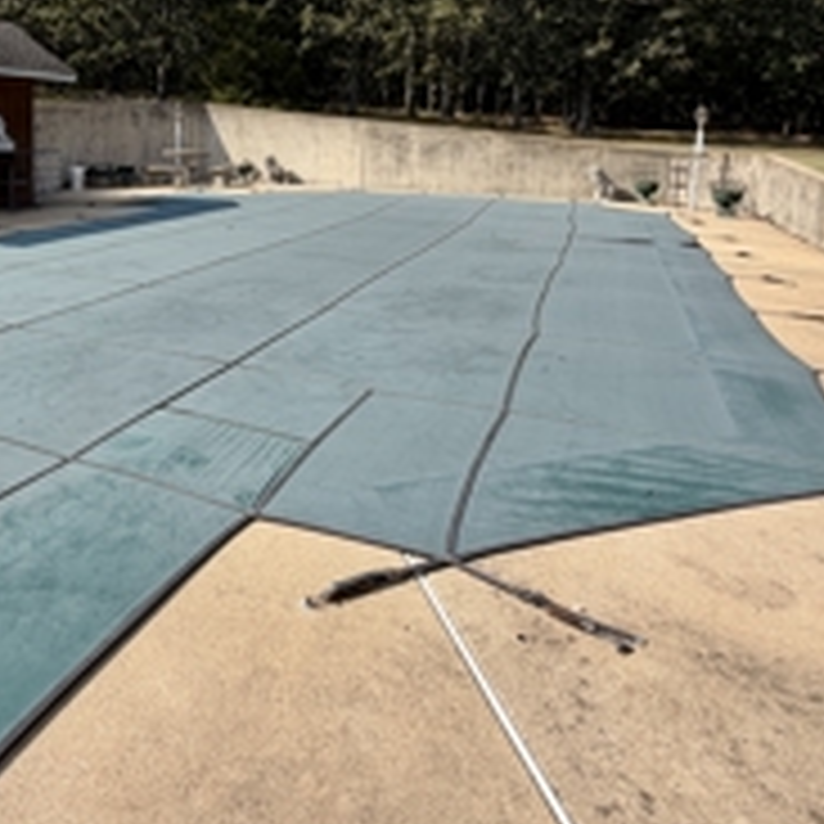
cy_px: 203
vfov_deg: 56.1
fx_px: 727
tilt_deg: -7.3
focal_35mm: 27
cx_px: 221
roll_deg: -0.6
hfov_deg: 56.6
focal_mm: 2.22
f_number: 2.2
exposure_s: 1/841
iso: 20
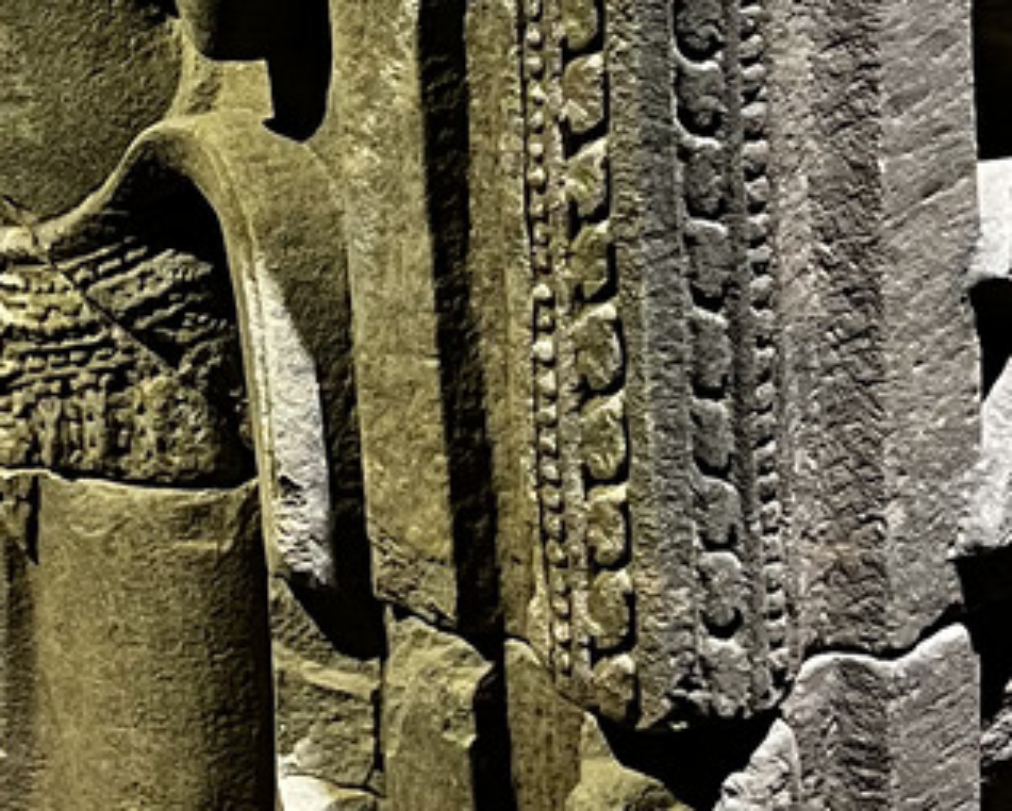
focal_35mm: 128
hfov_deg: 15.0
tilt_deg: -15.3
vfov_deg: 12.0
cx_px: 501
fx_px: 3836
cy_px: 93
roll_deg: +3.2
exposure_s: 1/50
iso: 320
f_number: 1.5
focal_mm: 5.7
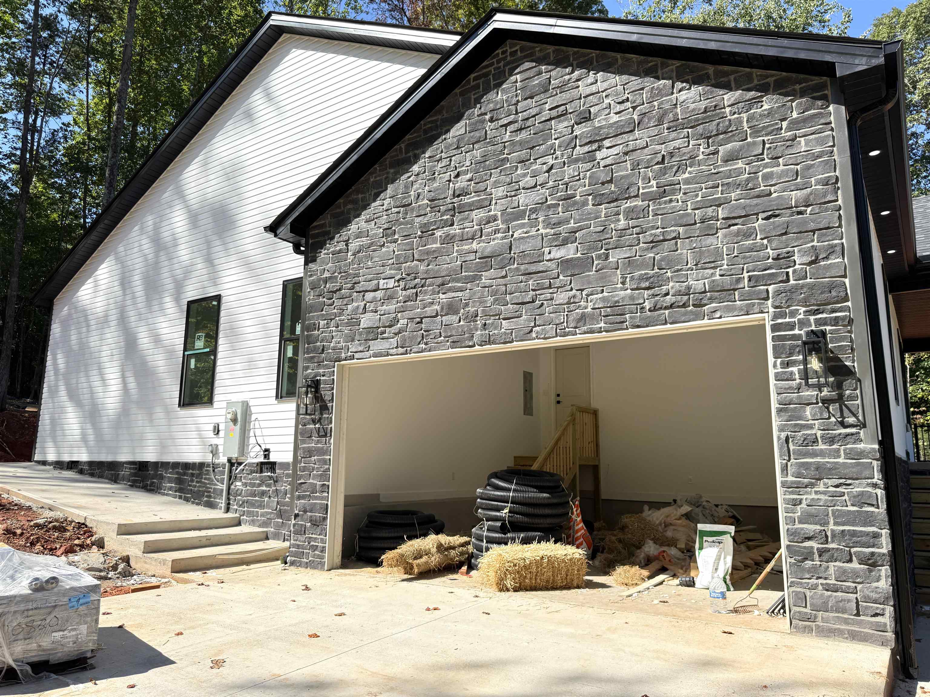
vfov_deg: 56.8
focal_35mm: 24
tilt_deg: +10.2
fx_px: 645
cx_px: 465
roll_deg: -0.8
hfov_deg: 71.6
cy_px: 348
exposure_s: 1/3145
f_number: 1.78
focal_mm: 6.76
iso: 80
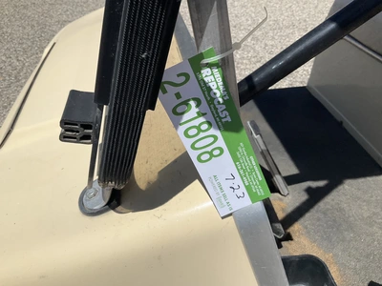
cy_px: 143
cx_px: 191
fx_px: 320
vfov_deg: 48.2
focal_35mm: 29
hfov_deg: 61.7
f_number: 1.8
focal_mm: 3
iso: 25
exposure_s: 1/3322
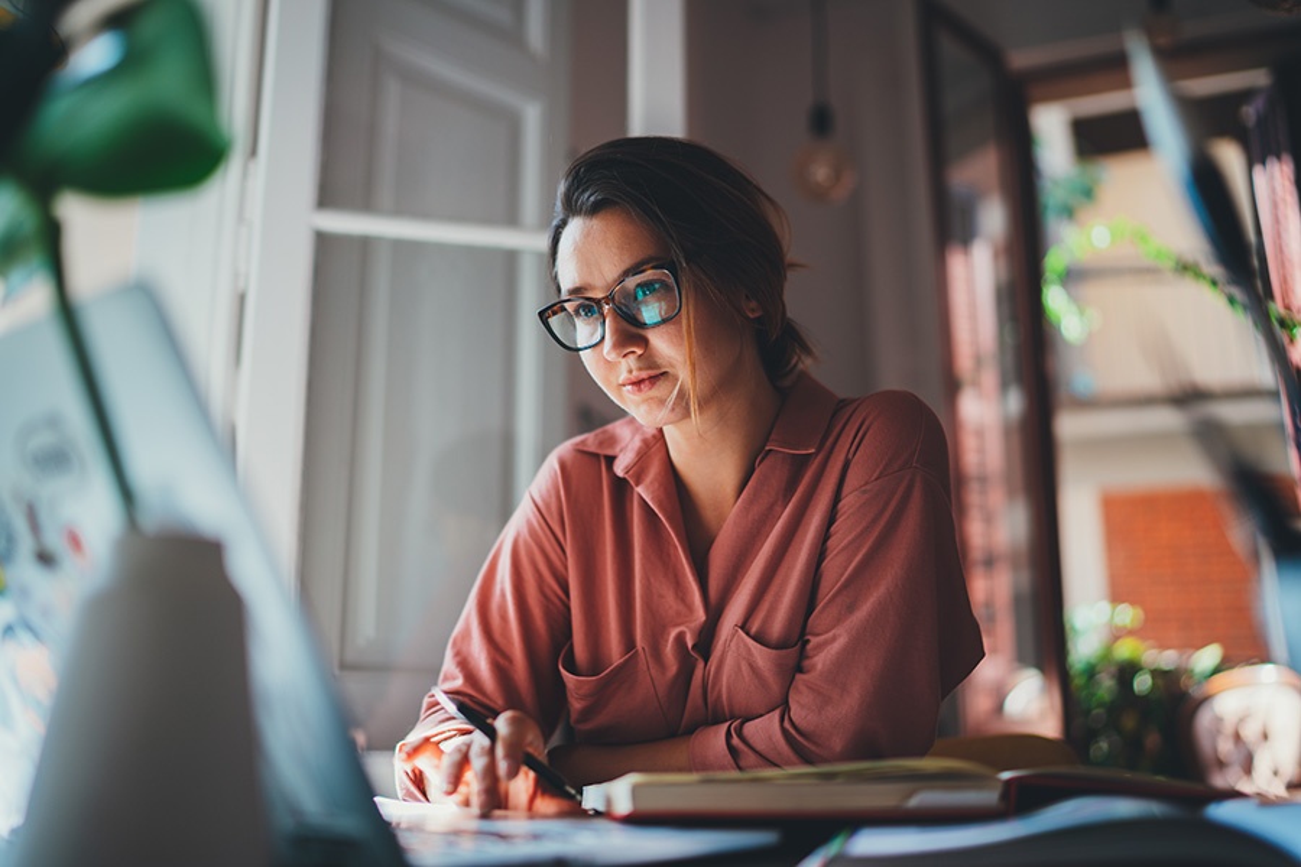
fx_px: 1265
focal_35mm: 35
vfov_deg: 37.9
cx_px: 650
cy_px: 434
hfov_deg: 54.4
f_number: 1.4
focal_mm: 35
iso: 100
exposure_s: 1/500
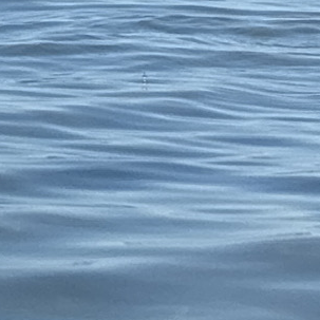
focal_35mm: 303
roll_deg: -0.3
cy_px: -215
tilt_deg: +0.4
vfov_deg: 5.7
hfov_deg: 5.8
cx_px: 74
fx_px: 3169
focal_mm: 5.96
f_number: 1.6
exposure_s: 1/5952
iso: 32
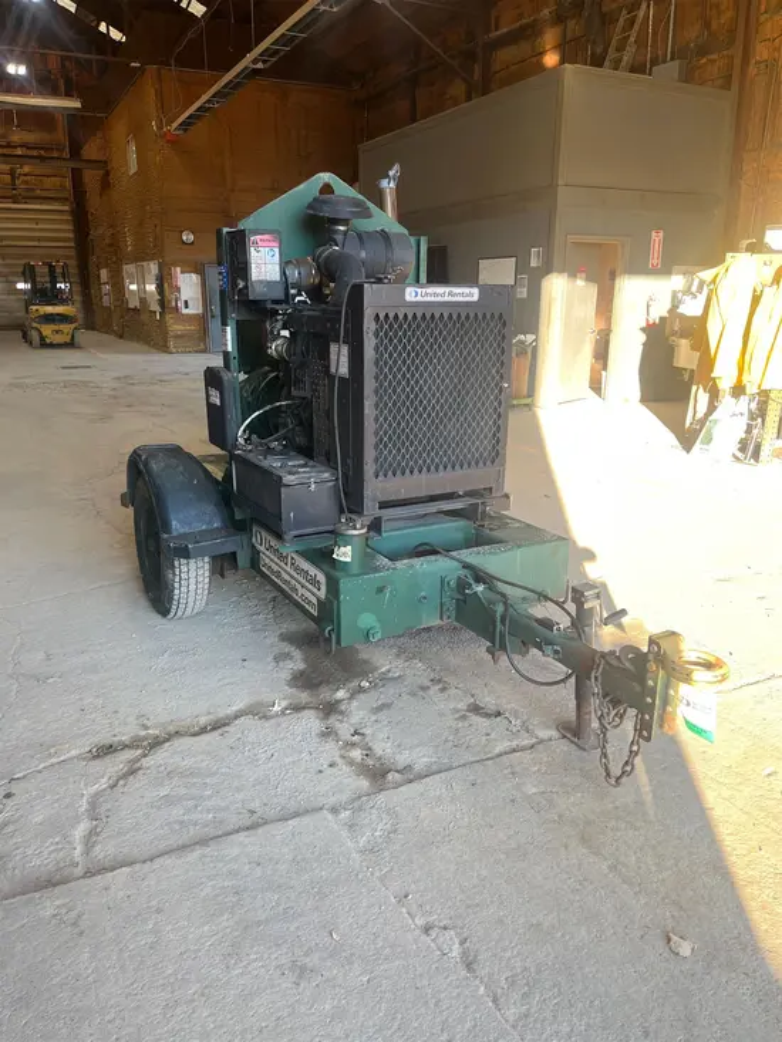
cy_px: 521
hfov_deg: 53.1
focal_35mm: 26
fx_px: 783
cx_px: 391
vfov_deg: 67.3
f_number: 1.6
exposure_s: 1/121
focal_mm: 5.1
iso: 40
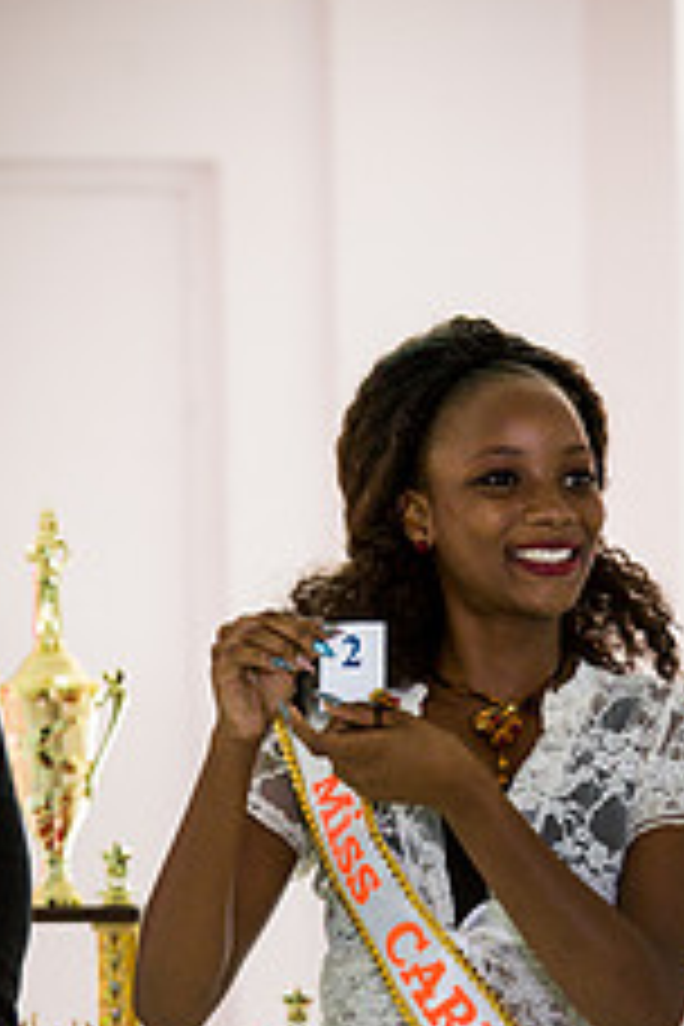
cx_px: 418
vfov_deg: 7.7
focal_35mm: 267
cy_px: 909
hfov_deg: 5.1
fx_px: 7609
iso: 4500
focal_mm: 135
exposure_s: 1/100
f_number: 6.3
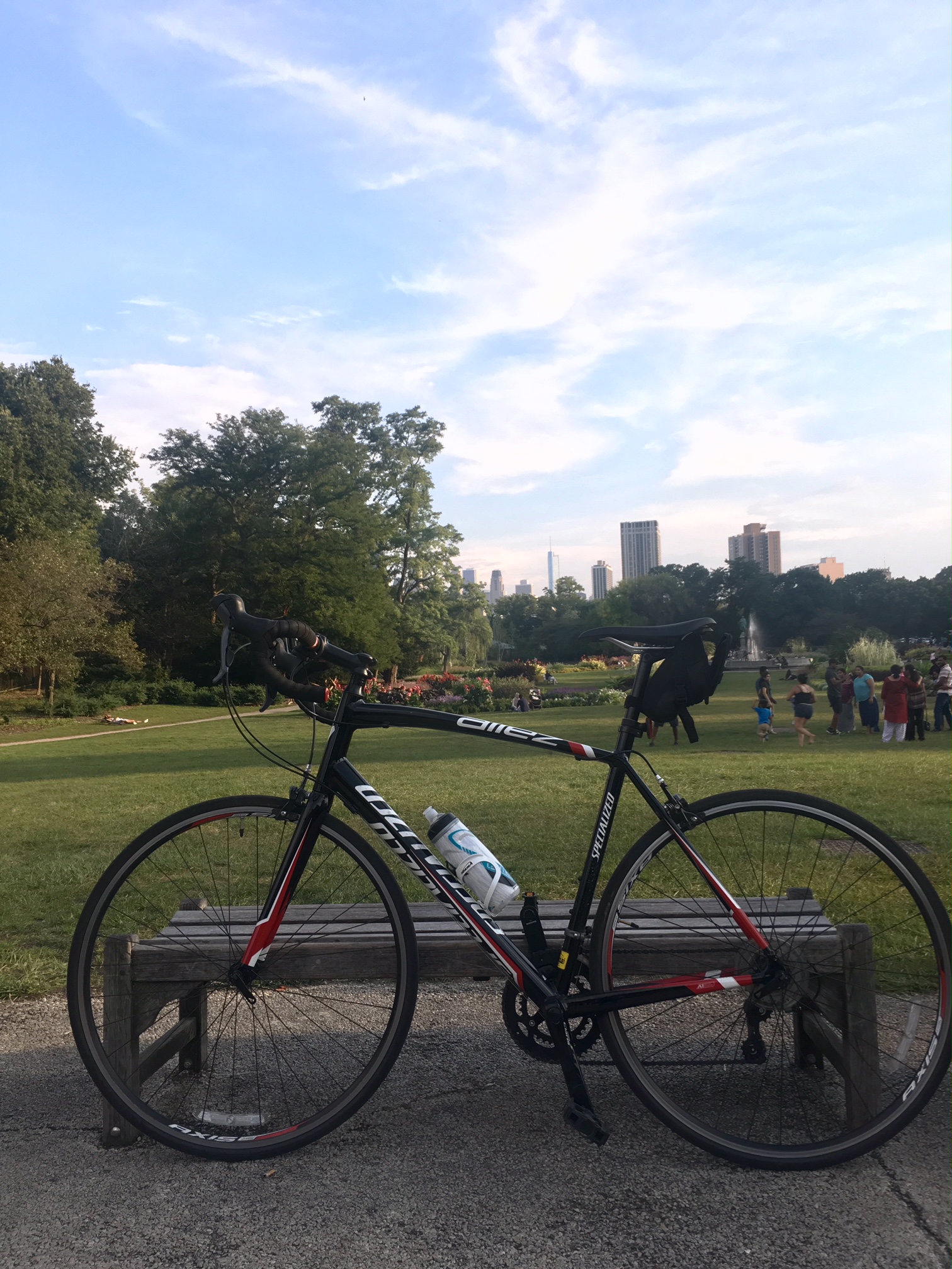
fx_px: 1063
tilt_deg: +1.0
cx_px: 476
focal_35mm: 29
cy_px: 634
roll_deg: +0.5
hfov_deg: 48.2
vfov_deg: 61.7
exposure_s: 1/120
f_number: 2.2
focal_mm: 4.15
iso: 25
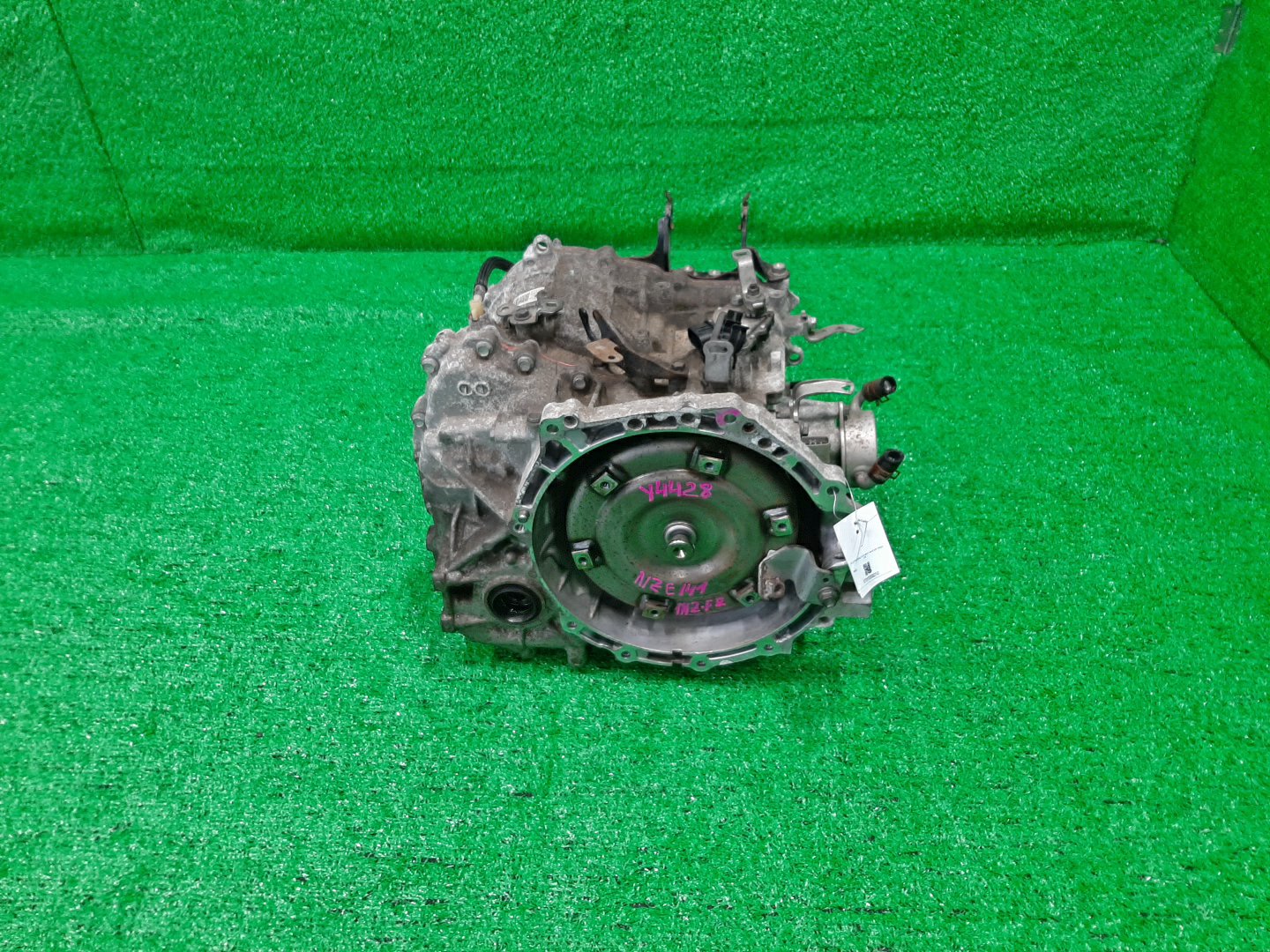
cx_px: 635
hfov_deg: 67.3
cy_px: 476
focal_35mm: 26
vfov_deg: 53.1
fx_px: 954
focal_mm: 3.93
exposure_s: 1/50
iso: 103
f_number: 1.7
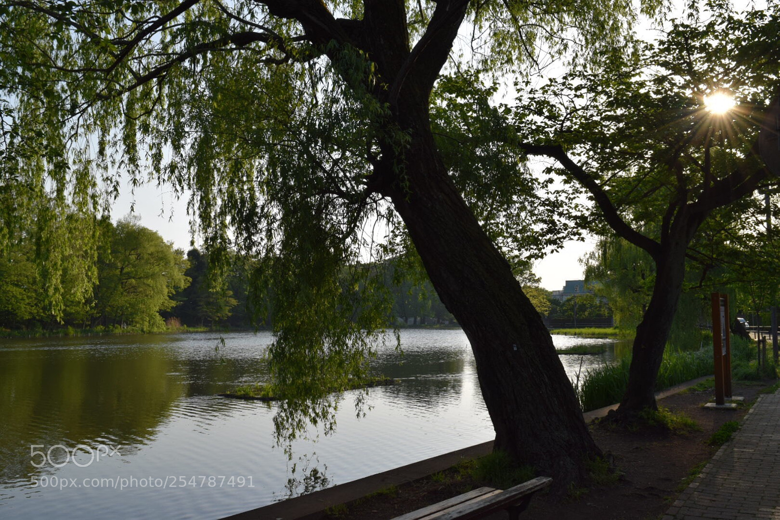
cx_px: 390
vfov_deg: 41.7
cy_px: 260
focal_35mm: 32
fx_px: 683
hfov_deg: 59.5
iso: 200
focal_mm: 21
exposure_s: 1/400
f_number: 10
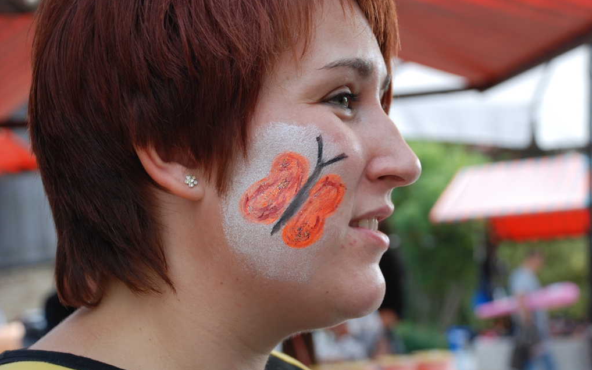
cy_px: 191
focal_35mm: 77
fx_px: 1242
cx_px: 297
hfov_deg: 26.8
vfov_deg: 16.9
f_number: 5.6
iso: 125
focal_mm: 50
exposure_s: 1/125
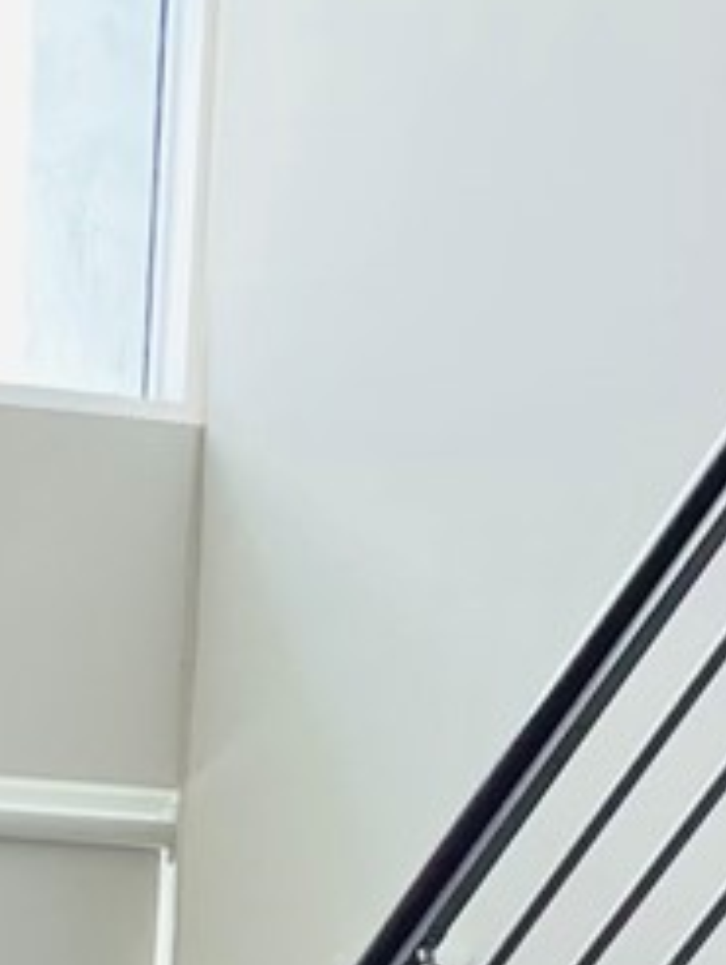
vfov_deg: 10.2
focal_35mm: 169
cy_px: 2303
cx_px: -294
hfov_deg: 8.6
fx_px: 4718
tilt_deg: -11.4
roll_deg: -1.6
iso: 64
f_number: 1.6
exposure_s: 1/121
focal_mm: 4.2
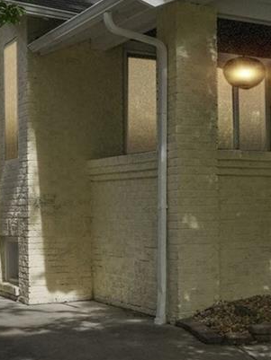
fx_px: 720
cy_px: 62
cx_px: 293
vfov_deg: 27.5
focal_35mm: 69
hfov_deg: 20.4
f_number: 8
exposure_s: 1/500
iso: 800
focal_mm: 12
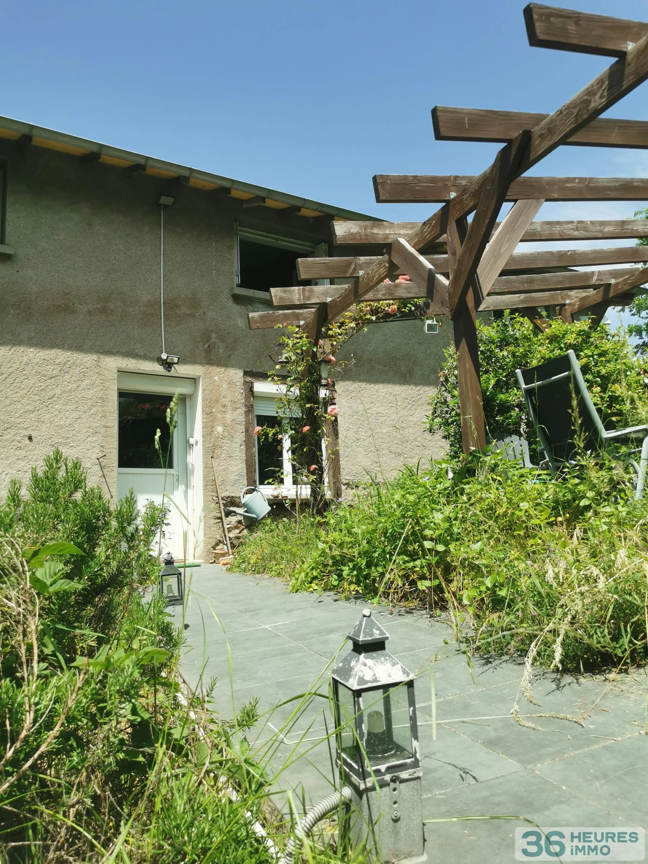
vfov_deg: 65.3
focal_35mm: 27
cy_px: 432
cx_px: 324
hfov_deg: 51.4
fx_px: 674
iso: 50
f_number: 1.6
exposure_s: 1/2732
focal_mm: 5.56
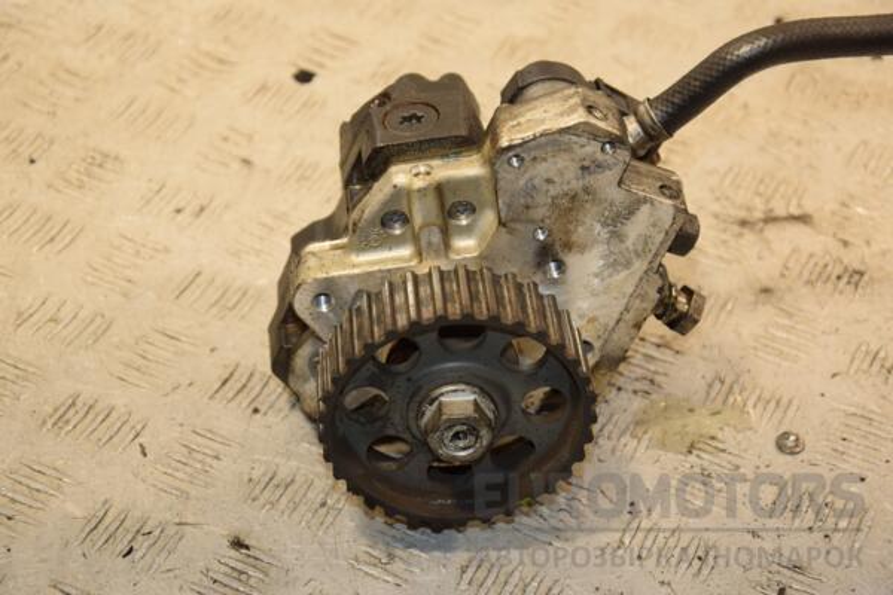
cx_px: 446
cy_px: 298
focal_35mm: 87
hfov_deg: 23.4
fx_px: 2158
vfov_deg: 15.7
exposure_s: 1/200
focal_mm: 58
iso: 800
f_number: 5
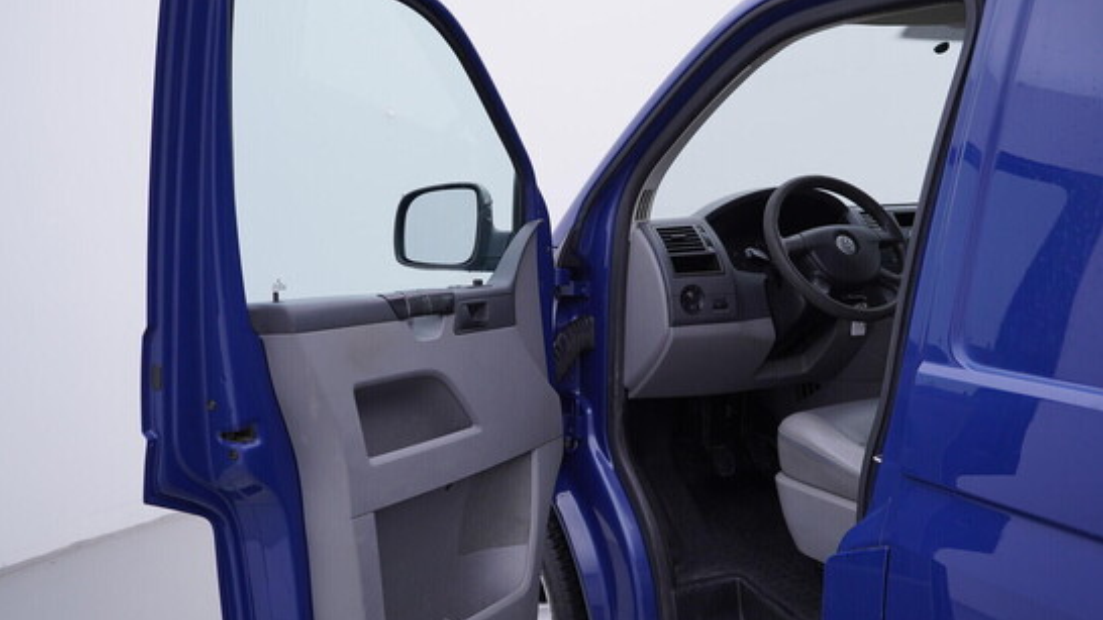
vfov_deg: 31.2
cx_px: 549
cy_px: 334
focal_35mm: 38
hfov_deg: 52.8
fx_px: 1111
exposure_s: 1/80
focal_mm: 24
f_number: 4
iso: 125
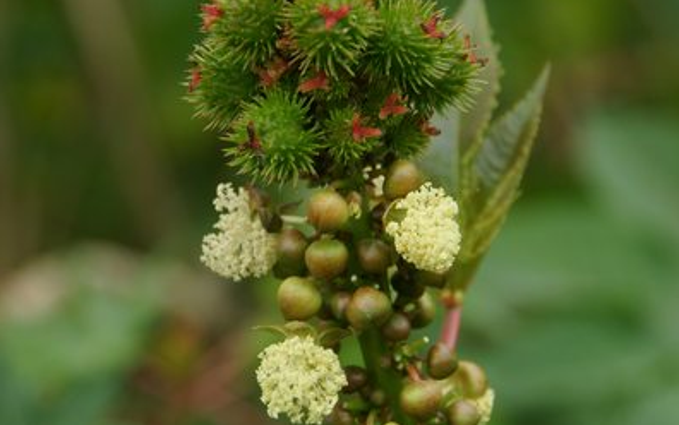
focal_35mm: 162
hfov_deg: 12.9
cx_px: 339
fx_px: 3000
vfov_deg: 8.1
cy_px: 195
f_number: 5.6
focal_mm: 70
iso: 200
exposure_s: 1/250
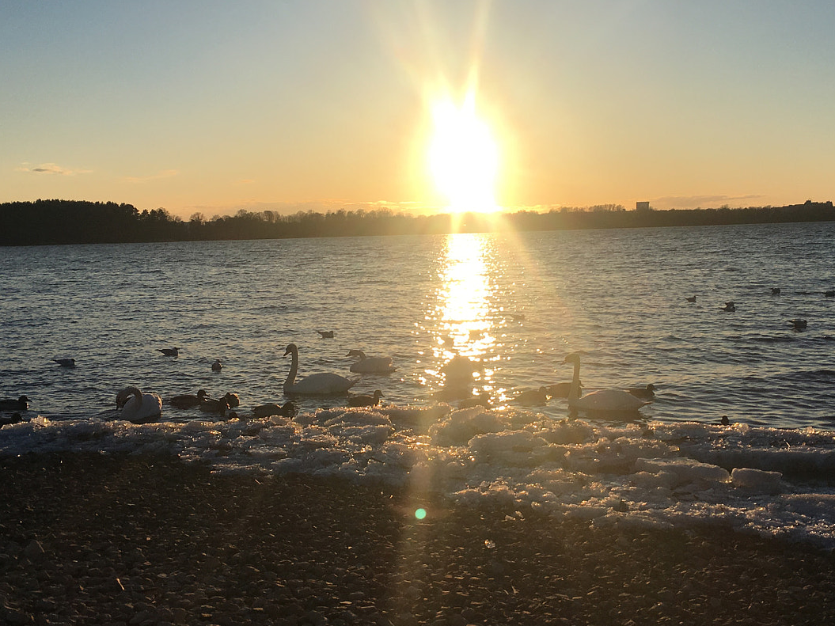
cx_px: 442
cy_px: 340
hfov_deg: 42.9
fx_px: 1061
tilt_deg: -5.6
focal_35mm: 44
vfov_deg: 32.8
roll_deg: +1.7
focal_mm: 4.15
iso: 25
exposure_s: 1/2747
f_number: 2.2
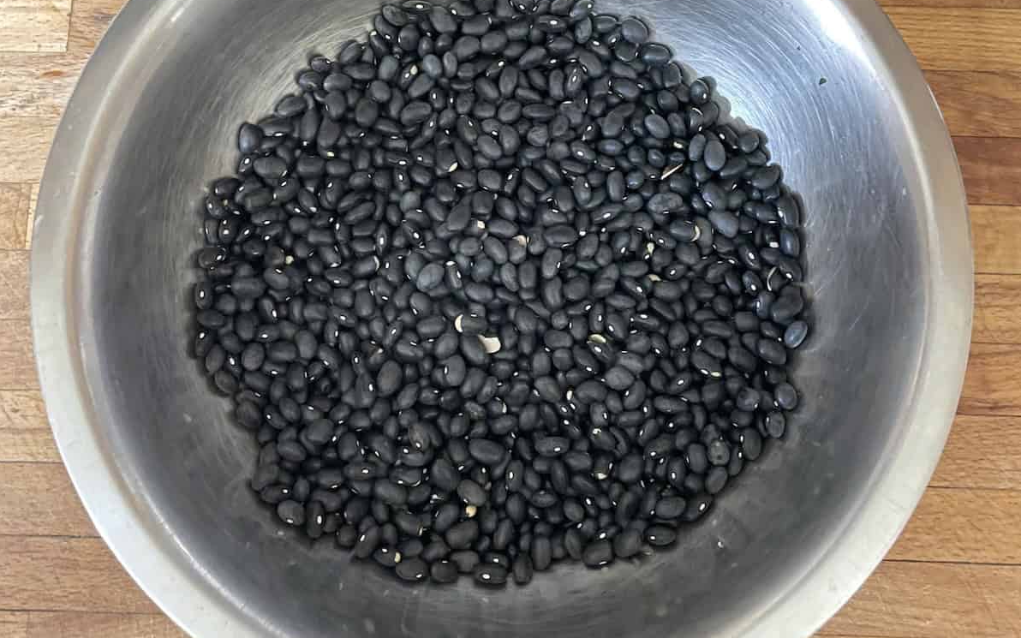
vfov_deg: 34.3
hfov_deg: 52.7
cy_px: 261
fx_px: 1030
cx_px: 512
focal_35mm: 37
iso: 500
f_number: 1.6
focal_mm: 4.2
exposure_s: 1/8
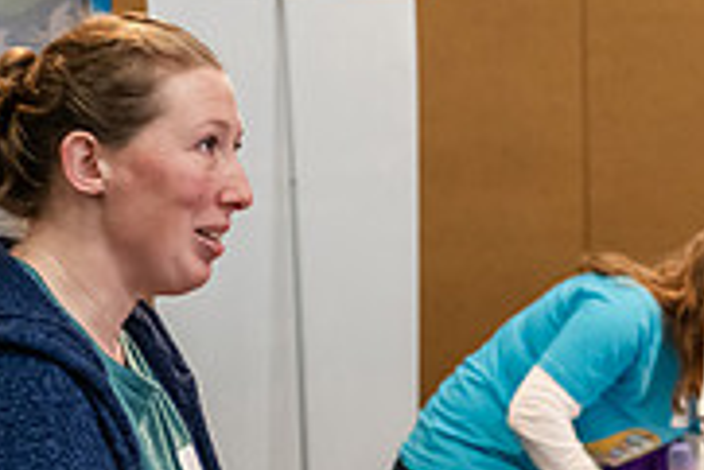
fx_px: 3444
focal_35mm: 176
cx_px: 665
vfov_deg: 7.8
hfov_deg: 11.6
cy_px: 293
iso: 2000
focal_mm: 55
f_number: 3.5
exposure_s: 1/160
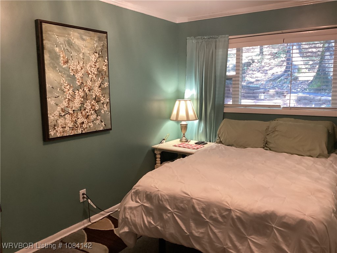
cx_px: 168
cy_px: 126
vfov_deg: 45.4
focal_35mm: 31
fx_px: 302
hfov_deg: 58.4
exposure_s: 1/60
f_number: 2.4
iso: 250
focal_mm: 3.3
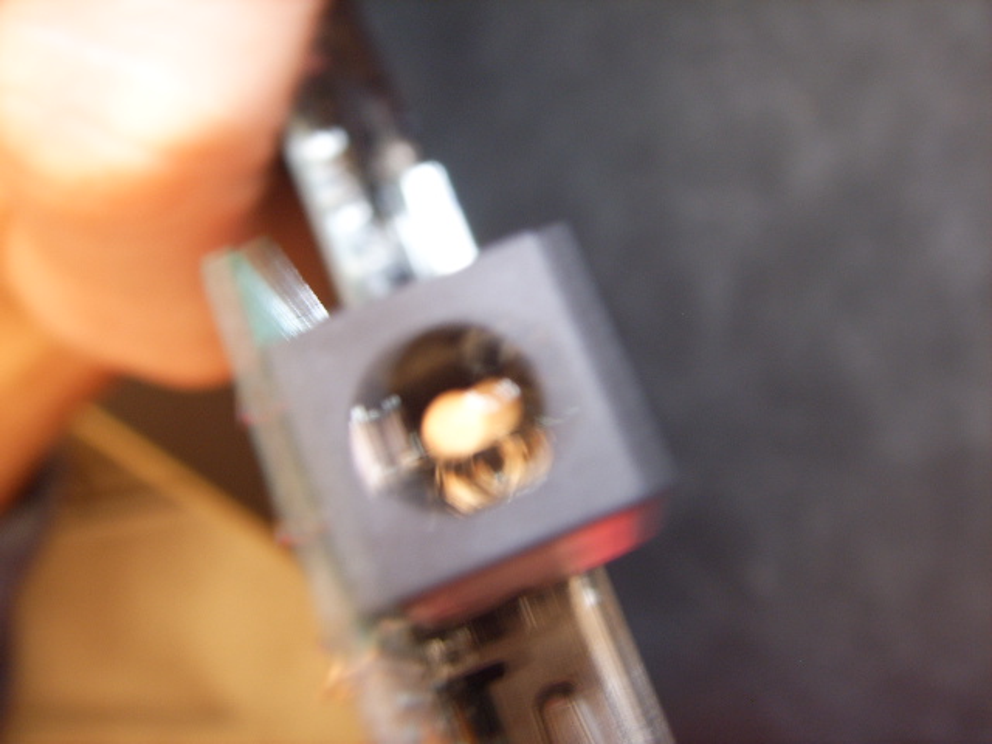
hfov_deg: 47.9
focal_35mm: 39
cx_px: 496
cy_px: 372
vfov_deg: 36.8
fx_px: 1118
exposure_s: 1
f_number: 3.5
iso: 63
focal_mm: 6.6
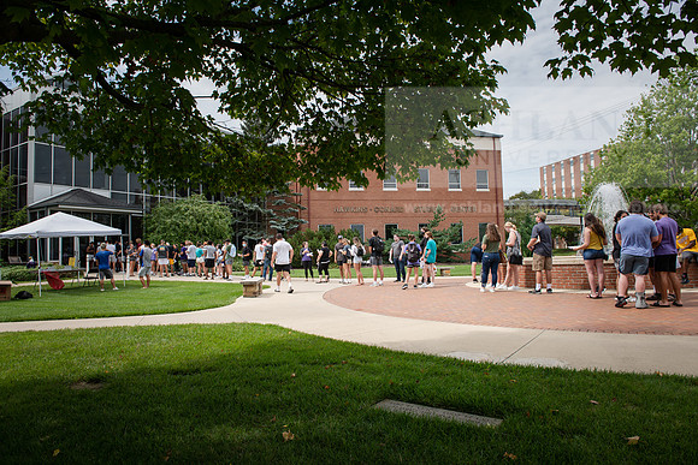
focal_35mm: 24
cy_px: 232
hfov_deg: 73.7
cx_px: 349
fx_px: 465
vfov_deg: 53.2
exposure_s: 1/250
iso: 100
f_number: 6.3
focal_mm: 24
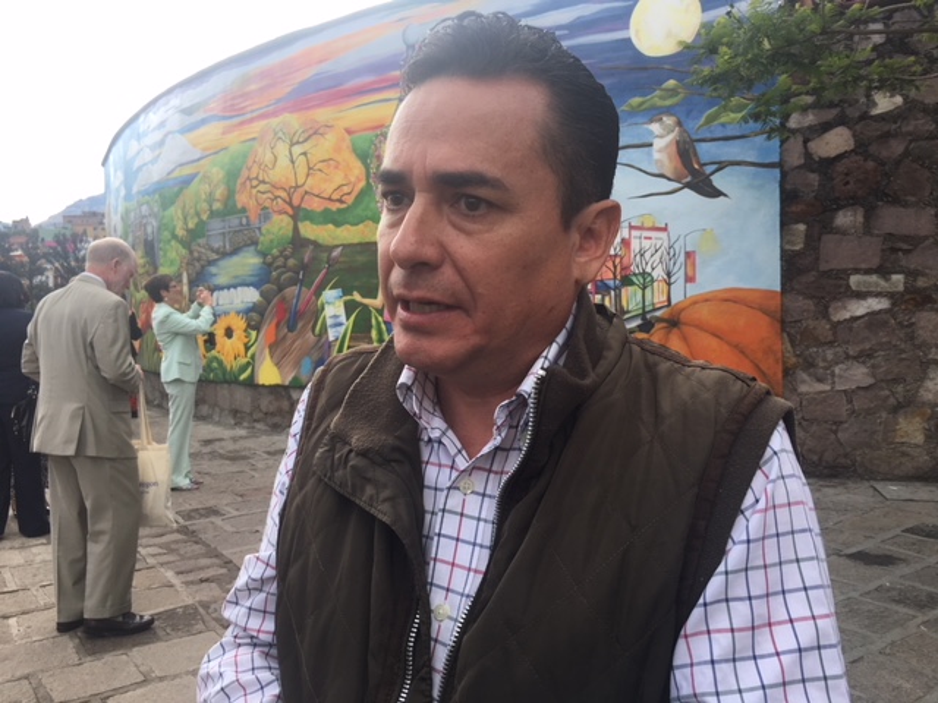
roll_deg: +0.0
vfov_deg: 48.2
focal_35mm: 29
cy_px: 352
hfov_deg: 61.7
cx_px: 469
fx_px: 786
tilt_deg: -1.6
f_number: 2.2
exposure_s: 1/578
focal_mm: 4.15
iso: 25
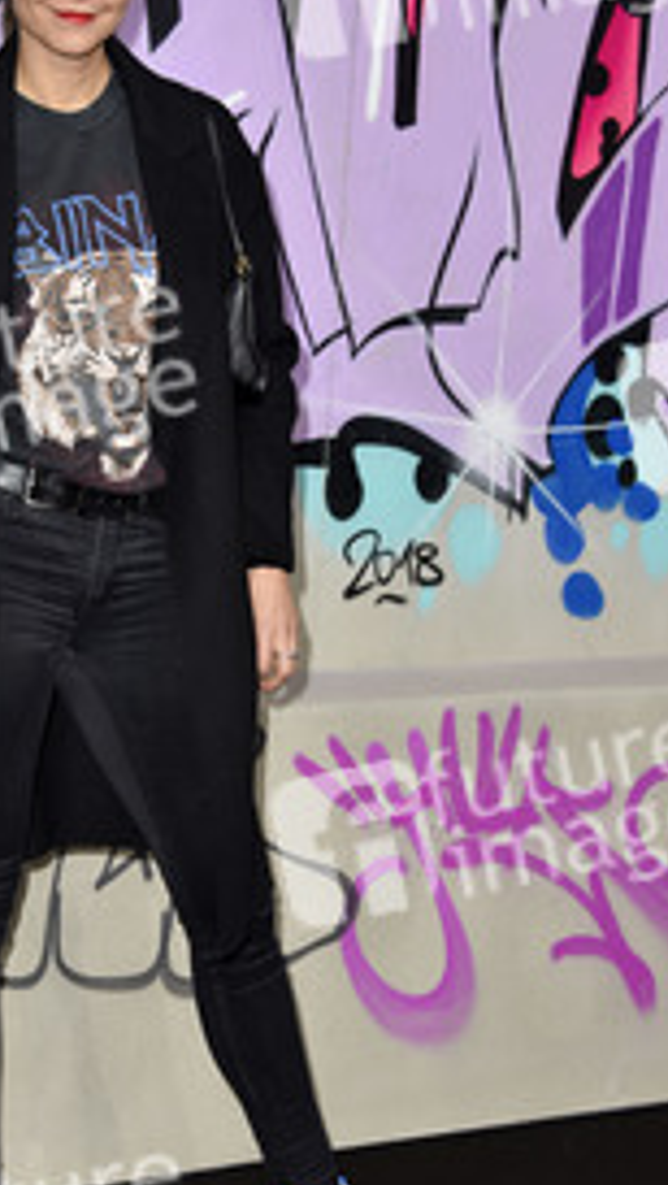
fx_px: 2985
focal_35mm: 95
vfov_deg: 22.4
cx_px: 100
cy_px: 608
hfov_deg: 12.7
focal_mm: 62
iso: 250
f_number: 5.6
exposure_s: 1/200
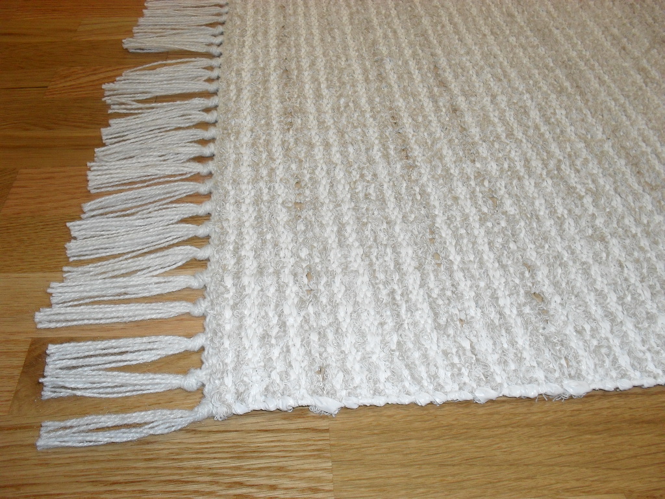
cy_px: 250
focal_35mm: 35
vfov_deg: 40.7
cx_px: 332
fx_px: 672
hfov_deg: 52.6
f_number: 3.2
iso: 200
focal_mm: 6.3
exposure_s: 1/45
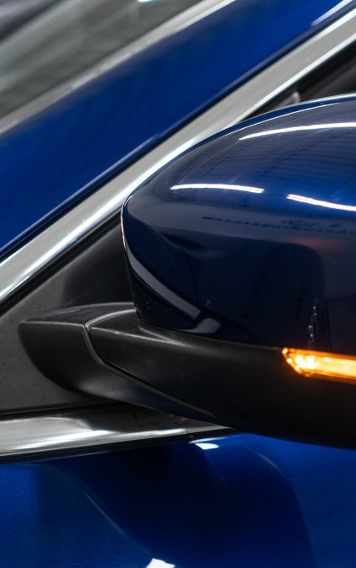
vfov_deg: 31.5
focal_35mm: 65
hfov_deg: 19.3
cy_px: 285
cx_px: 385
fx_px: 1008
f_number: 3.2
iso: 250
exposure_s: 1/60
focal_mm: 28
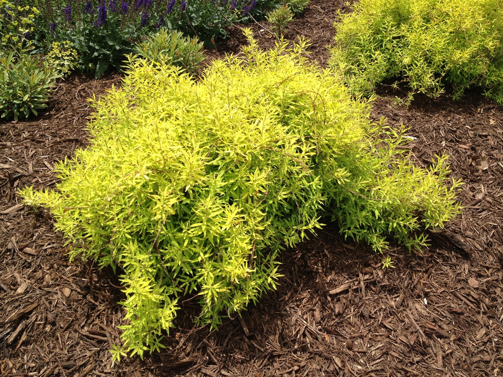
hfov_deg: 52.6
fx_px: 509
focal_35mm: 35
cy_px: 188
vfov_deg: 40.7
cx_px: 252
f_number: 2.4
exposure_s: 1/1577
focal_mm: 4.28
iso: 50
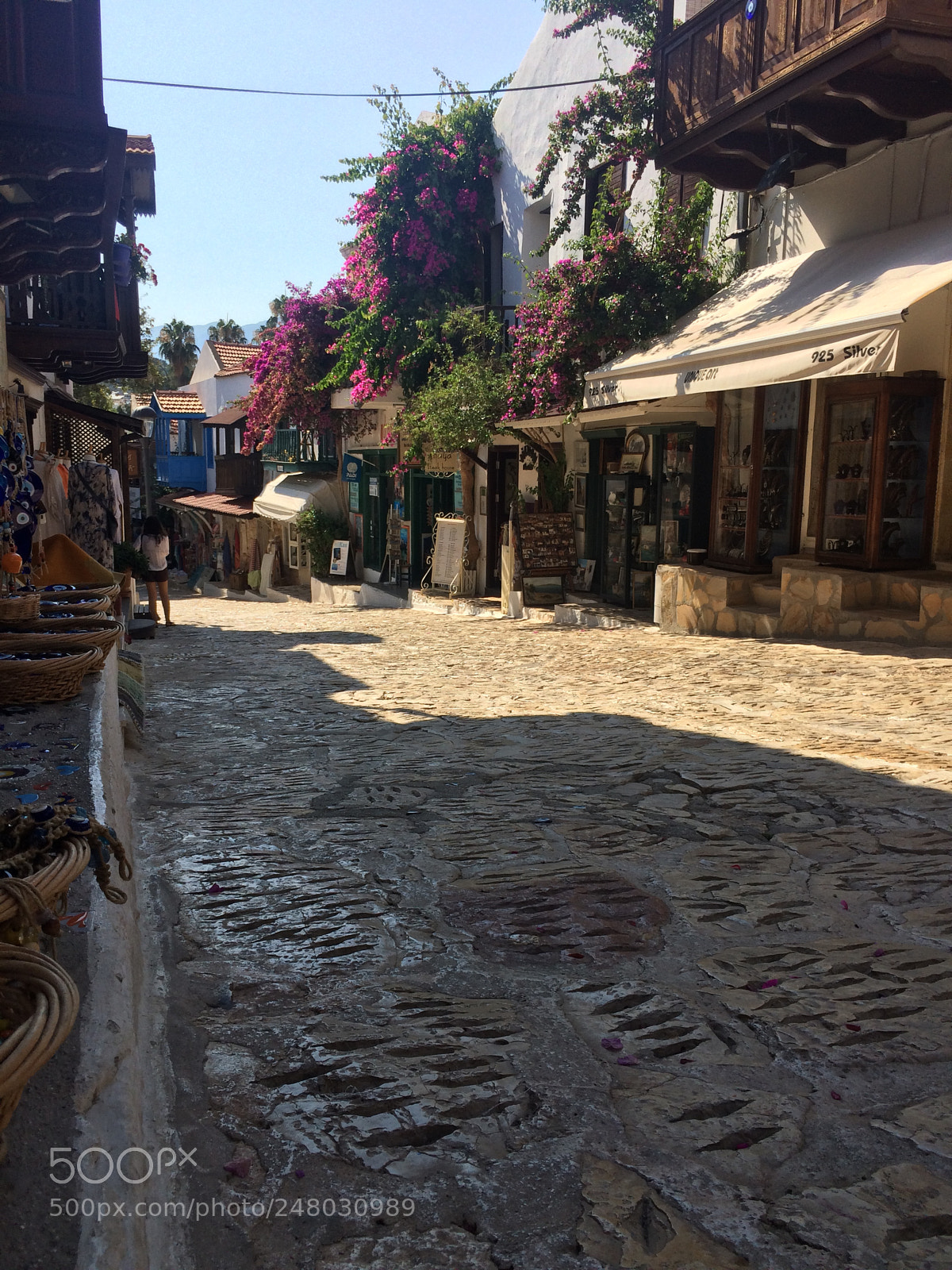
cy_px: 635
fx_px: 1063
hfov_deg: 48.2
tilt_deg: -7.4
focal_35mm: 29
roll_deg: -0.2
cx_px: 476
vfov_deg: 61.7
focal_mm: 4.15
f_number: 2.2
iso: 32
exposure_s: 1/1953
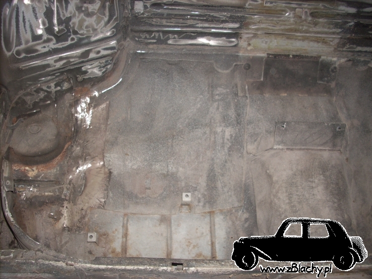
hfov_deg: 50.1
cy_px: 140
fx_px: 398
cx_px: 186
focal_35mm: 37
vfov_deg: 38.7
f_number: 2.8
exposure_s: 1/60
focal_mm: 6.2
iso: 64
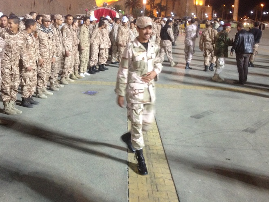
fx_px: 358
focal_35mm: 46
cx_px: 111
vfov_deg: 31.4
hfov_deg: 41.1
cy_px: 73
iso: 200
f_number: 2.4
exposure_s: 1/20
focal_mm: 4.28
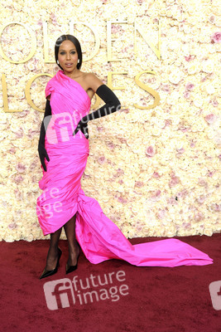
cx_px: 110
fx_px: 460
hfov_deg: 27.0
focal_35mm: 50
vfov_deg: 39.6
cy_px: 166
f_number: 11
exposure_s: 1/250
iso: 1000
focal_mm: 50
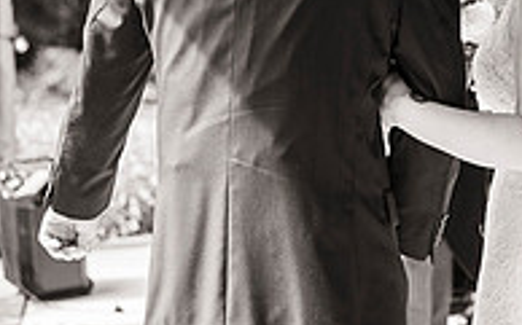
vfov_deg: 8.5
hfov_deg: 13.5
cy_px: -32
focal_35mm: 152
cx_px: 560
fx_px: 2161
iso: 320
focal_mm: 50
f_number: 2.8
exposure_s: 1/500
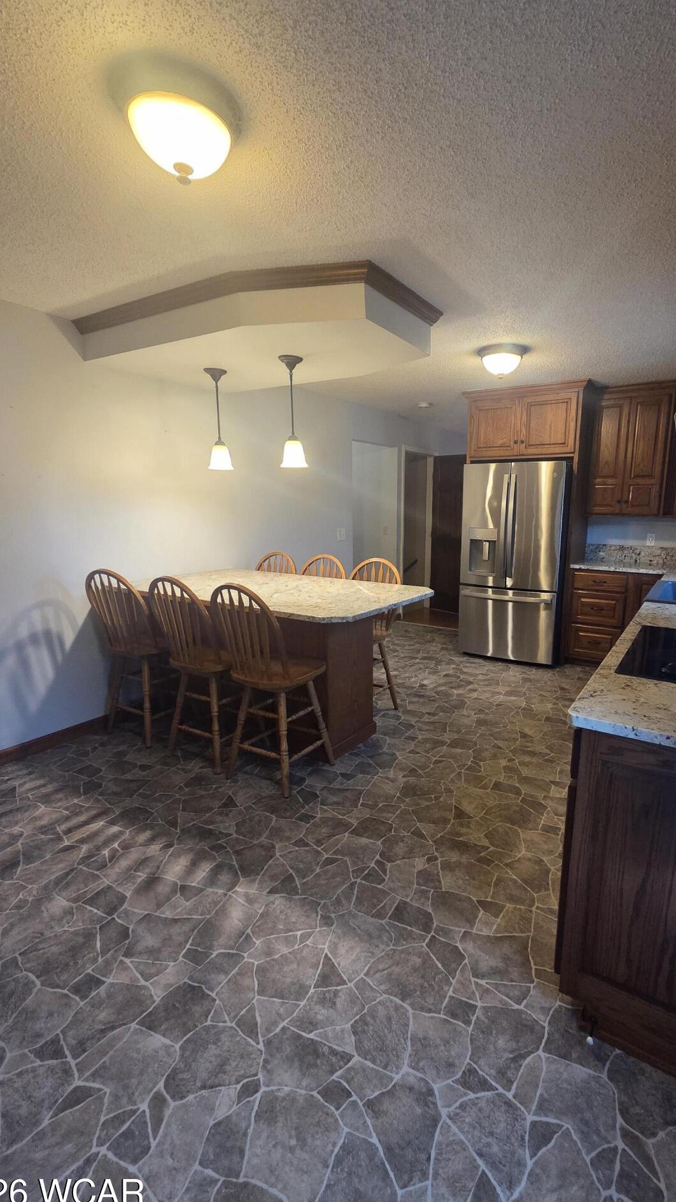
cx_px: 397
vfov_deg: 103.0
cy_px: 614
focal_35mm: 15
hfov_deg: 70.0
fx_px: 478
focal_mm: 2.2
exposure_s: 1/60
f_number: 2.2
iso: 500
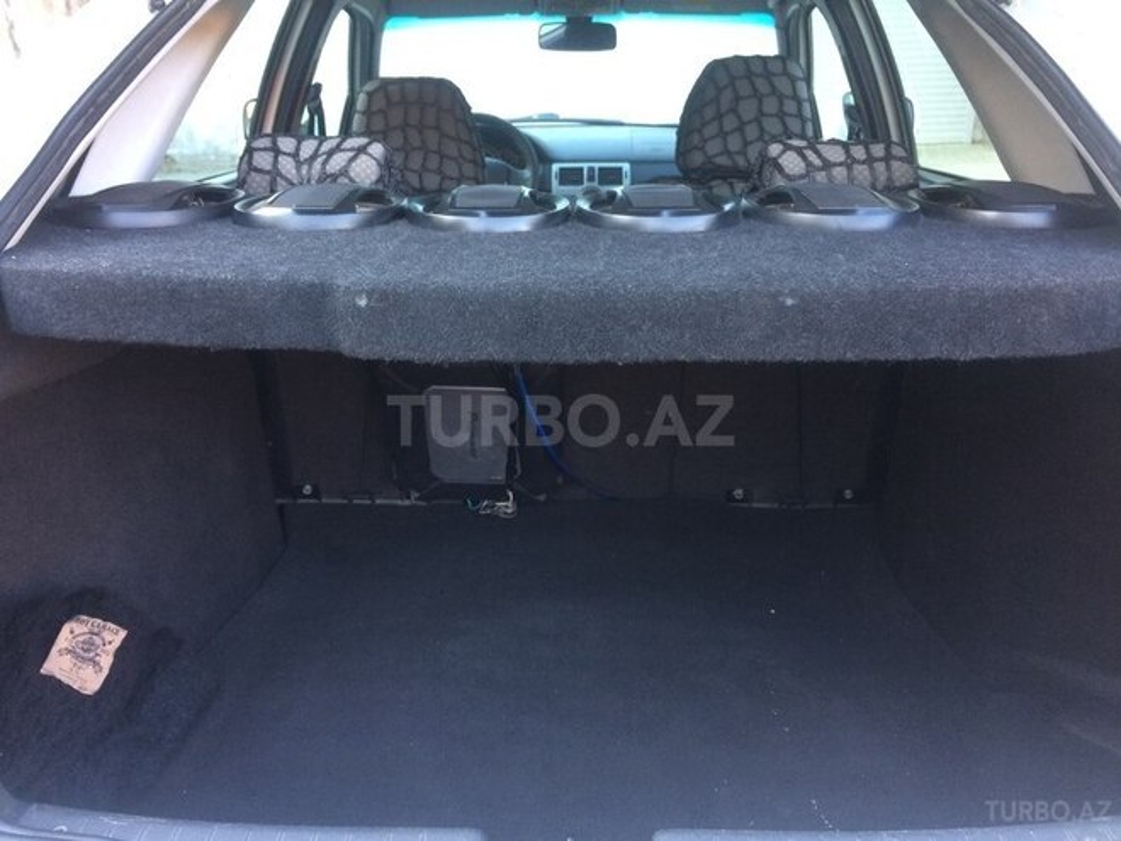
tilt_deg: -22.0
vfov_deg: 48.2
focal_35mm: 29
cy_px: 420
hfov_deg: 61.7
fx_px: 939
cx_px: 560
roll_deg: +0.7
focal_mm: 4.15
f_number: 2.2
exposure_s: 1/33
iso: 64
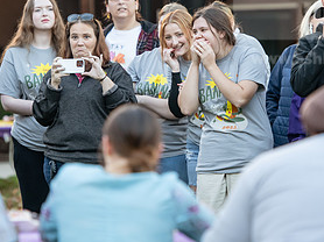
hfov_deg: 6.8
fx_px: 2721
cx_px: 198
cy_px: 83
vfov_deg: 5.1
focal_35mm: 291
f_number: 3.2
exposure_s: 1/320
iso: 1000
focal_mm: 145
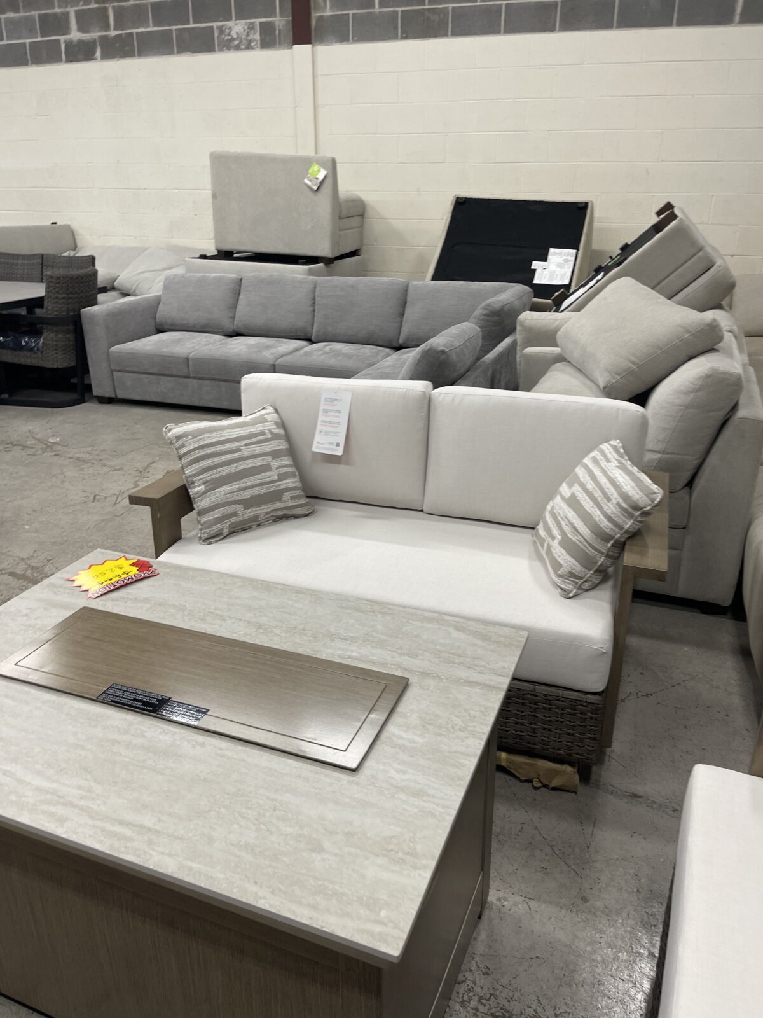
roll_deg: +0.3
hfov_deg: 54.9
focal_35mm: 25
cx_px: 382
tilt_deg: -21.5
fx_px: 735
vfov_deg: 69.4
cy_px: 509
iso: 64
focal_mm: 5.1
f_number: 1.6
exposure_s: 1/60
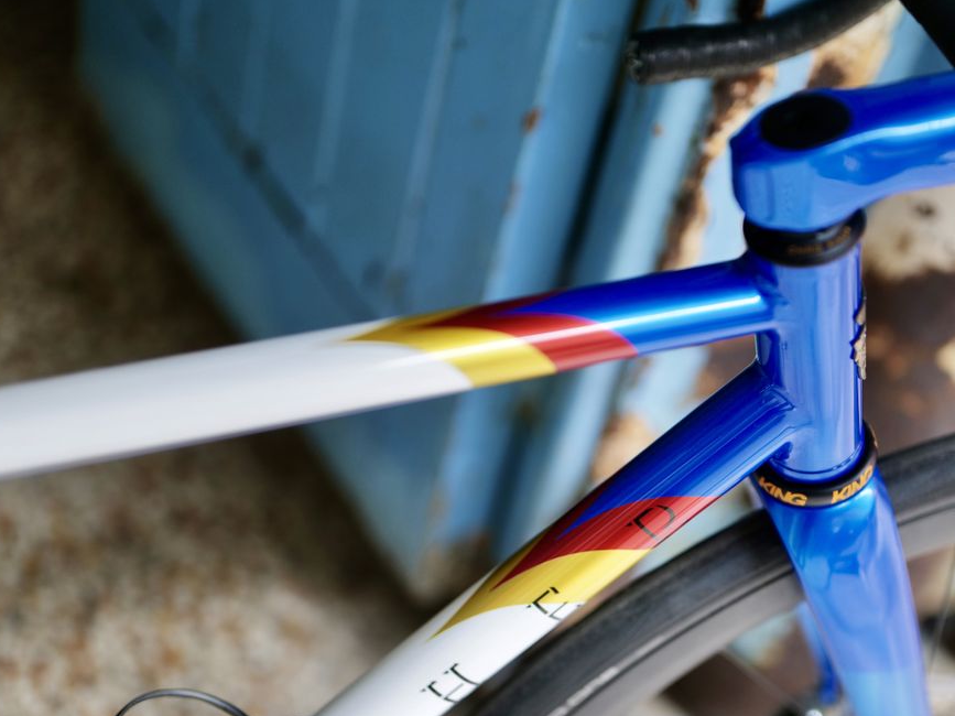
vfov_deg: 20.7
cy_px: 467
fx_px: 1959
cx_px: 655
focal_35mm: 71
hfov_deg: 27.2
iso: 200
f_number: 1.4
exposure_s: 1/125
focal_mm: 50
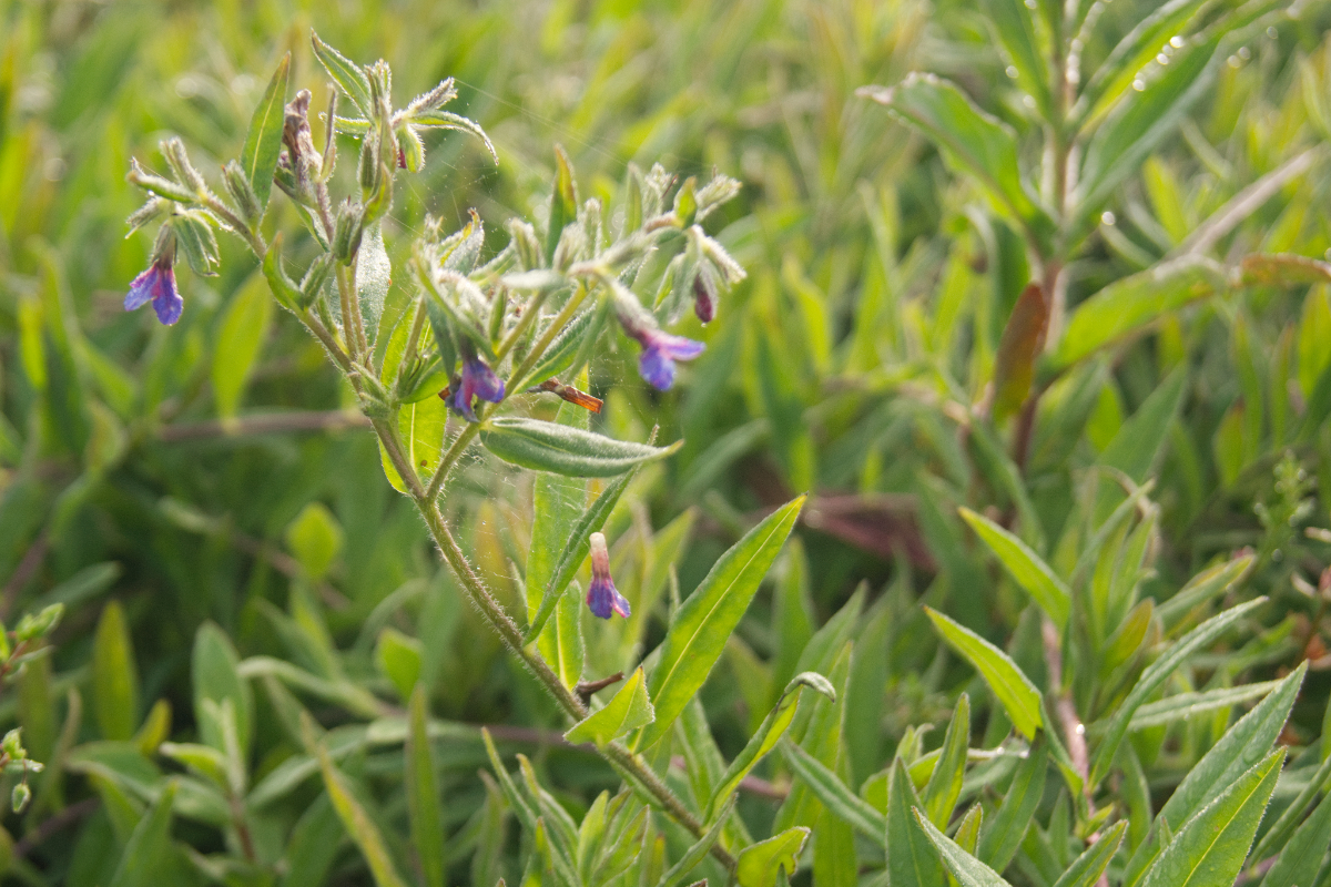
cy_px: 444
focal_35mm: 60
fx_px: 2218
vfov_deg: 22.6
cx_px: 666
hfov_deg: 33.4
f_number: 5
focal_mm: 40
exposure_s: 1/500
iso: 320
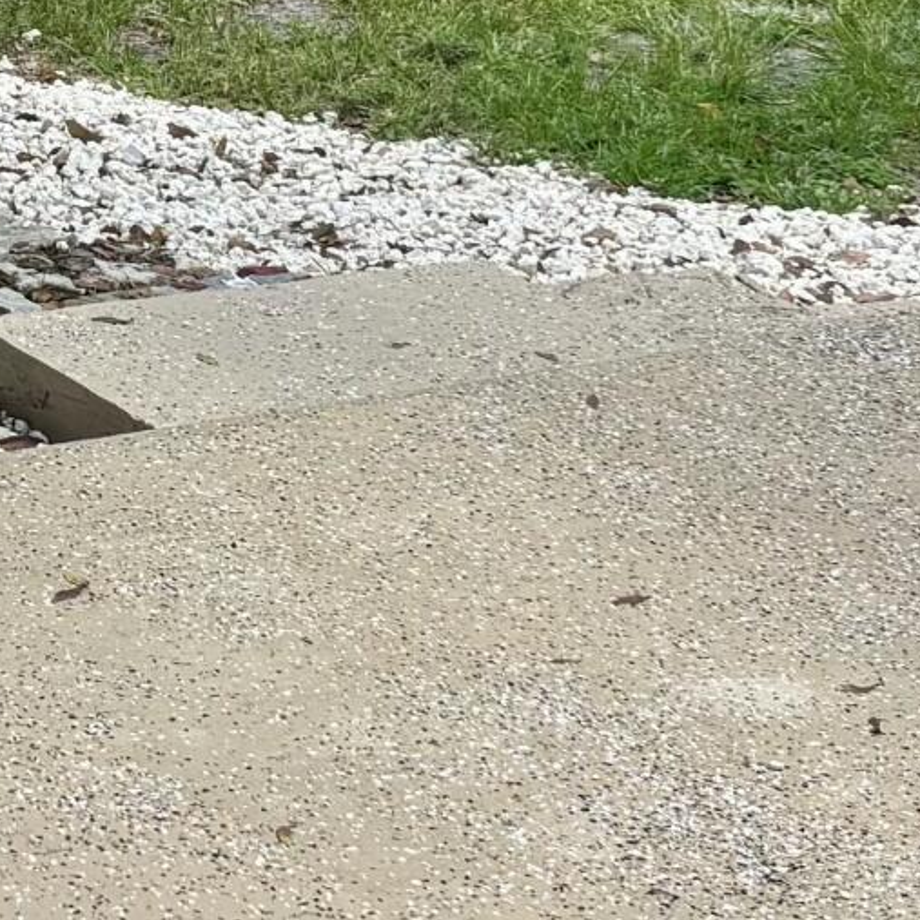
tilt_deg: -11.6
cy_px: -172
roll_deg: -0.6
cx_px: -327
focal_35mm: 136
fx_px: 4089
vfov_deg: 12.5
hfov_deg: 12.4
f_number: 1.6
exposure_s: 1/918
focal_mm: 5.96
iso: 50
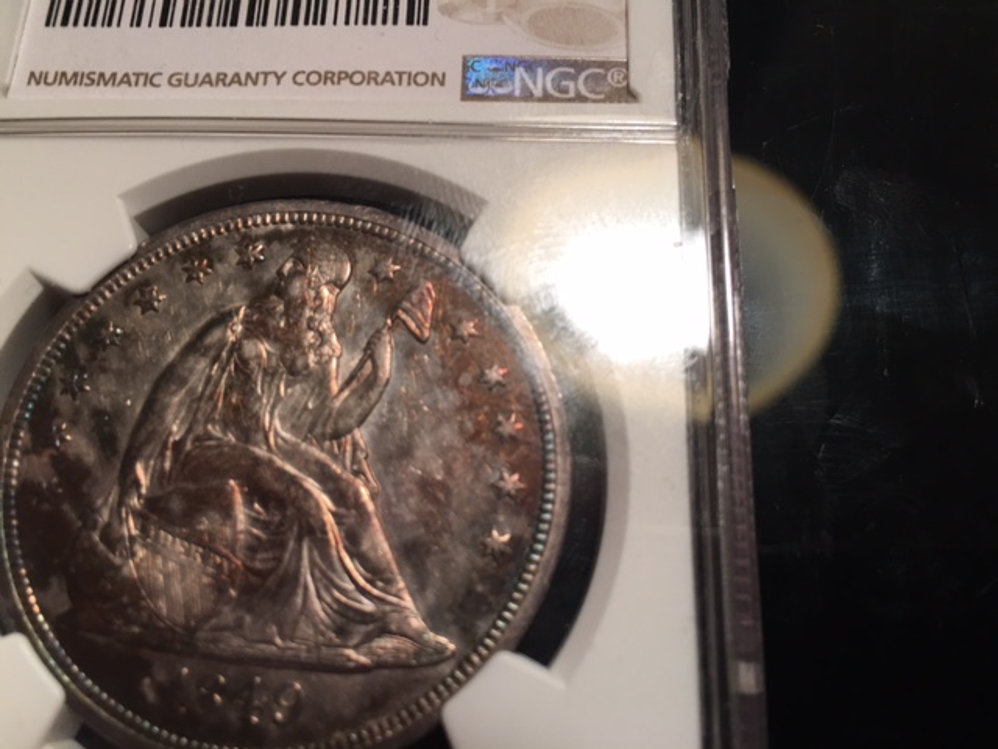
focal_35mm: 29
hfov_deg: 61.7
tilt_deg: -72.3
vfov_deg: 48.2
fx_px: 836
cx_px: 499
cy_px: 374
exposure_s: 1/30
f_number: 2.2
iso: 32
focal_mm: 4.15
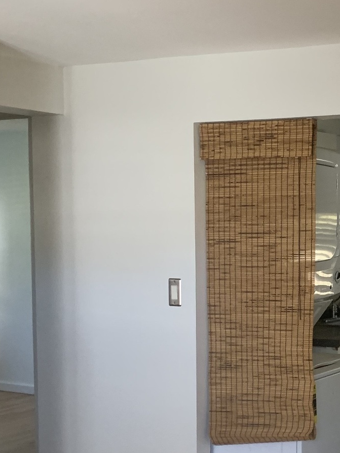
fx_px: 877
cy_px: 304
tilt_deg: -4.0
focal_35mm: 67
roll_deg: +2.1
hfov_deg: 21.0
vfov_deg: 28.8
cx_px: 366
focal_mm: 4.25
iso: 320
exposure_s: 1/60
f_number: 1.8
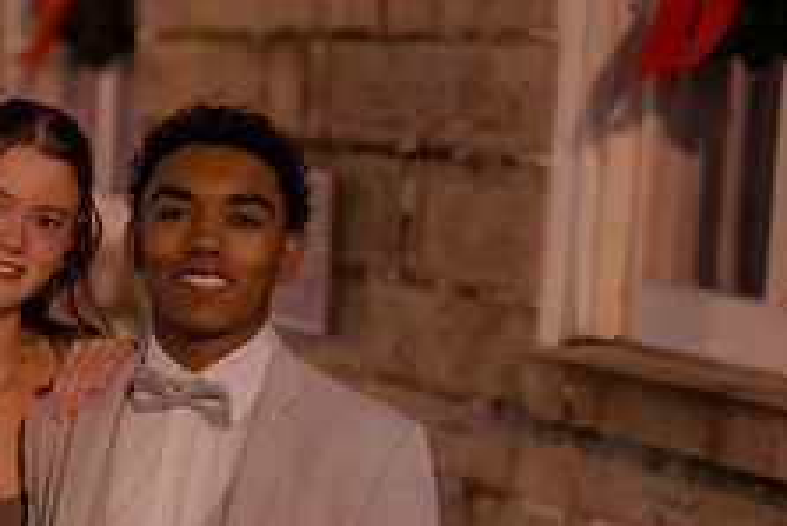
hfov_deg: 15.6
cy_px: 510
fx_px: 2844
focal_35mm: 130
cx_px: 85
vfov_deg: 10.5
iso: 2500
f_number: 1.4
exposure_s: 1/200
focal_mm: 50
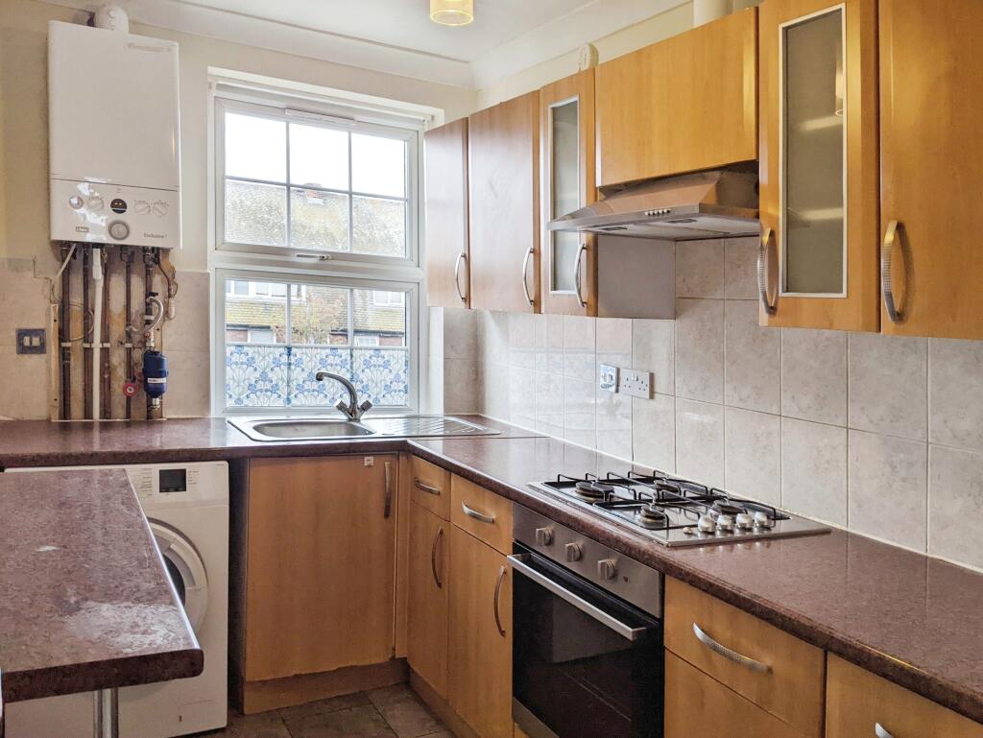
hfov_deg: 65.3
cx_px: 492
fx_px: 767
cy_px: 369
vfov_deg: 51.4
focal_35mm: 27
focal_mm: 4.44
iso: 76
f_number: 1.8
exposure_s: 1/199
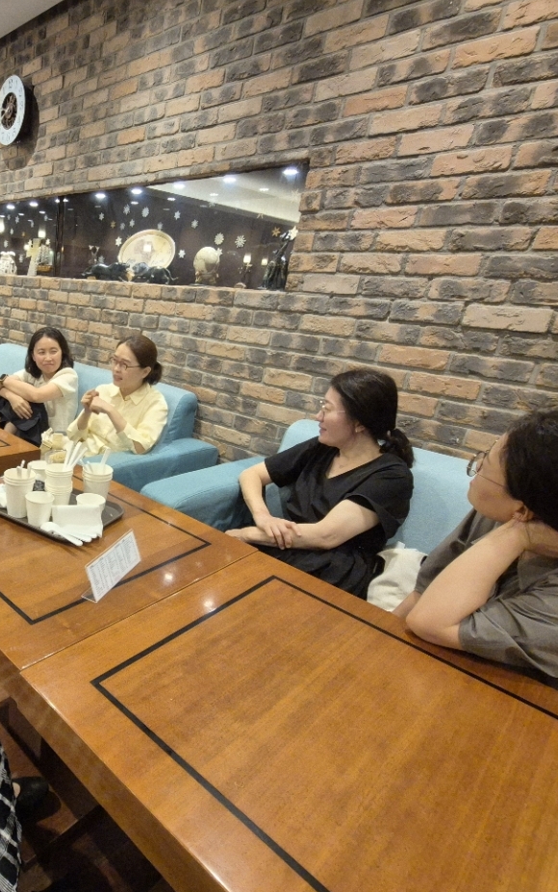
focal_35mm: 19
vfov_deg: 88.0
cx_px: 46
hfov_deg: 53.6
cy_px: 448
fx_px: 462
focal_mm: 2.2
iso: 1000
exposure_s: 1/60
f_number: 2.2
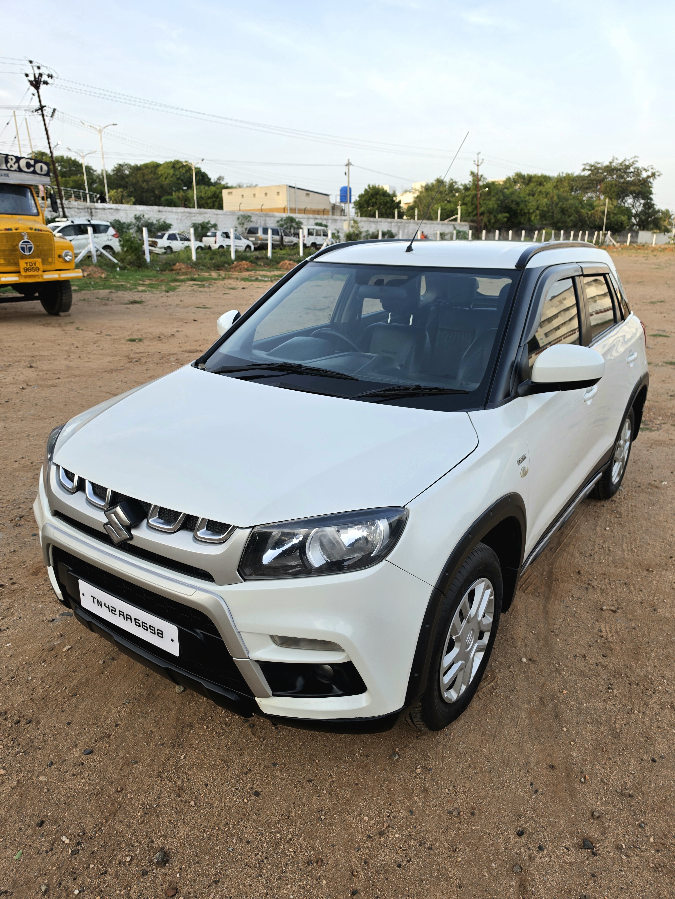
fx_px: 598
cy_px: 450
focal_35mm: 23
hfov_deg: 58.9
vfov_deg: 73.9
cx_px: 338
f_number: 1.4
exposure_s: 1/370
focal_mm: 6.5
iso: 20
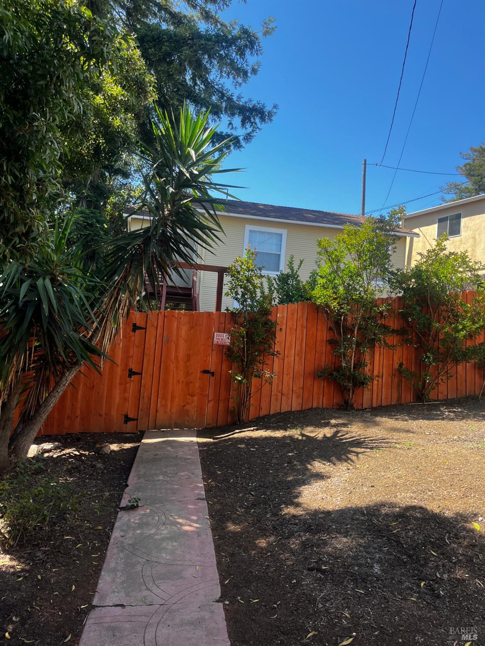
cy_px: 323
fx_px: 486
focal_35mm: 26
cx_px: 242
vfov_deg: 67.3
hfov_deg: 53.1
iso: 50
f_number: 1.6
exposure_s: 1/756
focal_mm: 5.1
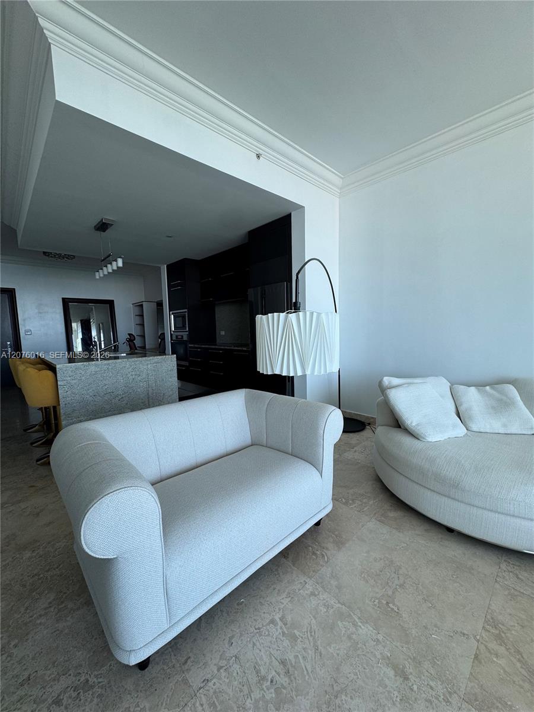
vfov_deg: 102.1
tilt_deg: -5.9
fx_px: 288
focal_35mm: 14
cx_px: 267
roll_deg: +1.3
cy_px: 356
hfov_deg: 85.7
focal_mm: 2.22
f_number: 2.2
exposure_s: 1/99
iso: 64
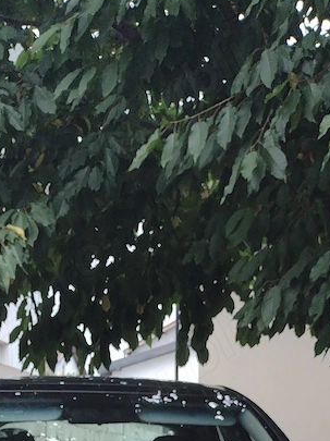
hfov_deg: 16.5
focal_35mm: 89
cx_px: 114
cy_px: 666
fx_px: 1133
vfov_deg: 19.2
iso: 100
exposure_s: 1/610
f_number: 1.7
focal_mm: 4.71
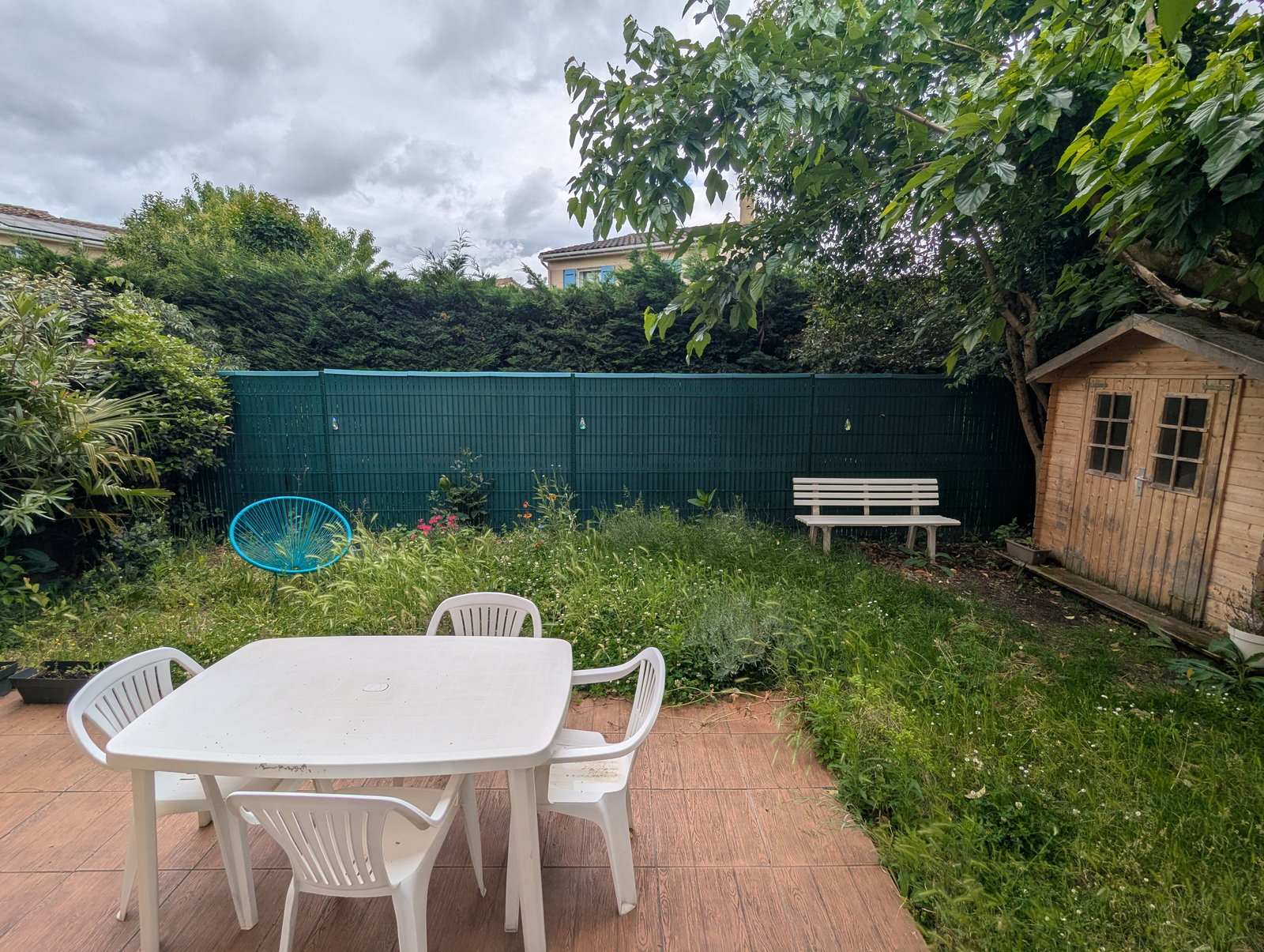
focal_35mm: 16
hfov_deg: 94.4
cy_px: 476
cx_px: 632
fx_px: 585
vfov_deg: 78.3
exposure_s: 1/1789
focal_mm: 2.35
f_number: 2.2
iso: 44
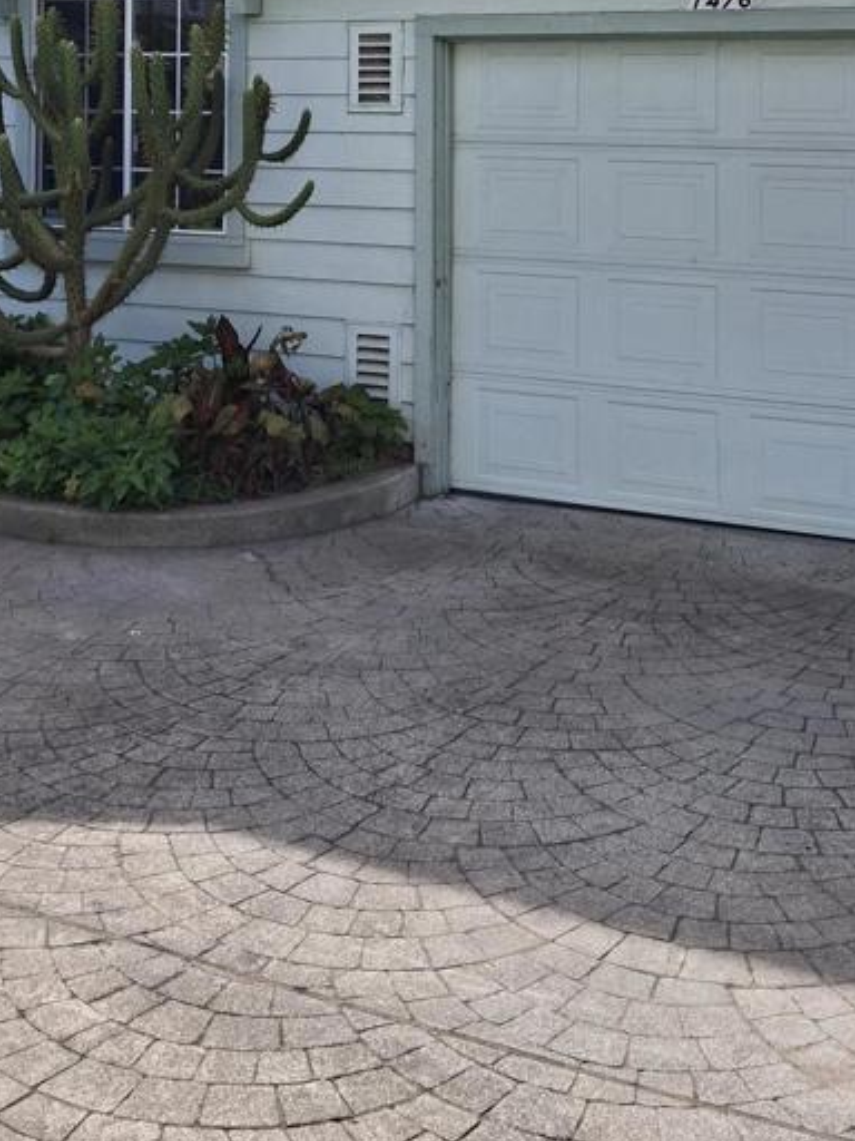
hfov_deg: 29.1
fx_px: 1647
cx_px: 412
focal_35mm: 50
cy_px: 47
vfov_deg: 35.2
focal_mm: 4.69
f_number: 1.8
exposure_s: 1/1645
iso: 25
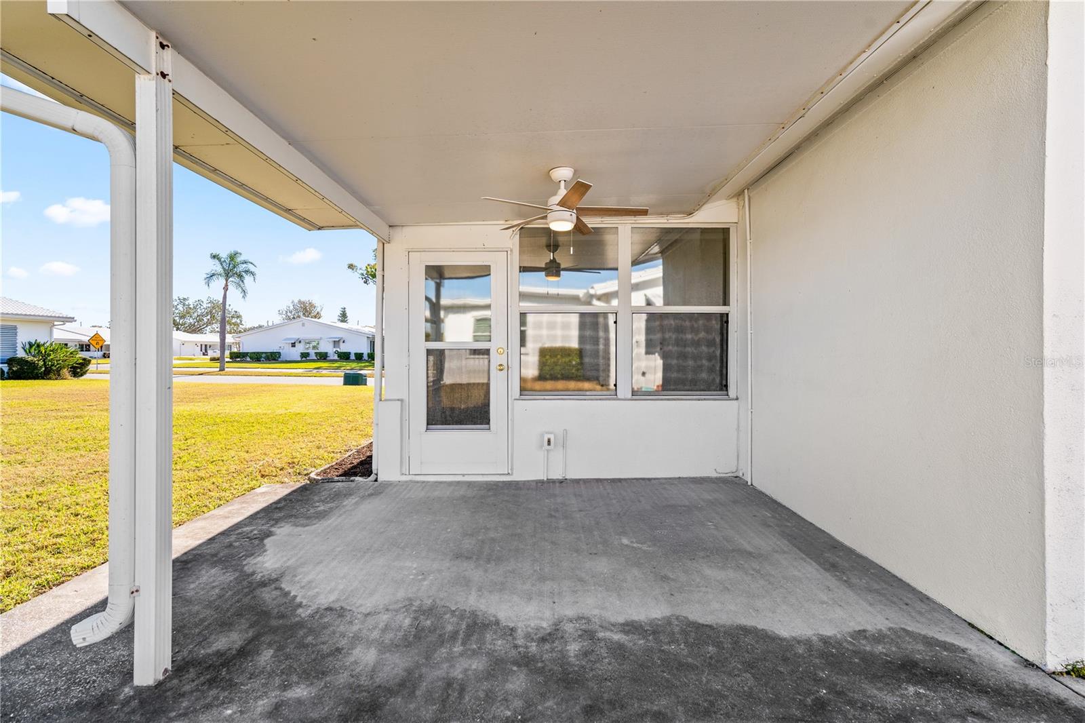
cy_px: 362
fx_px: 482
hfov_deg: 96.7
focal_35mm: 16
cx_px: 542
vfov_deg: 73.7
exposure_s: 1/160
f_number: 7.1
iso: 100
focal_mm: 16
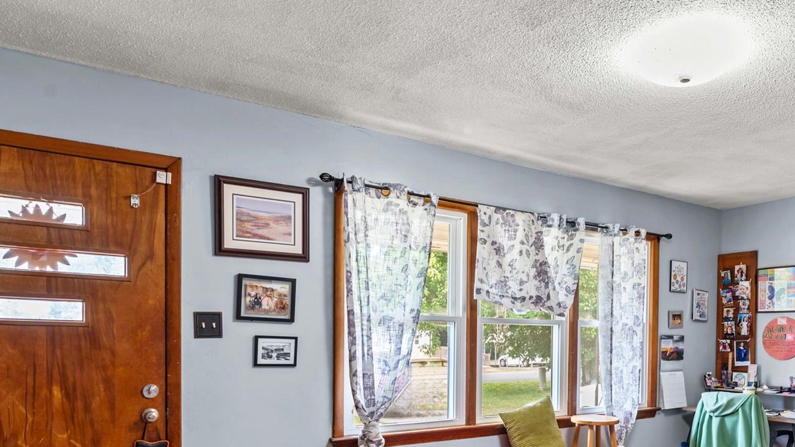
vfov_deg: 42.8
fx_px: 548
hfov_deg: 70.8
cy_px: 345
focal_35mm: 26
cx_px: 494
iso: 100
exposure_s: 1/1.67
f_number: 8
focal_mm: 16
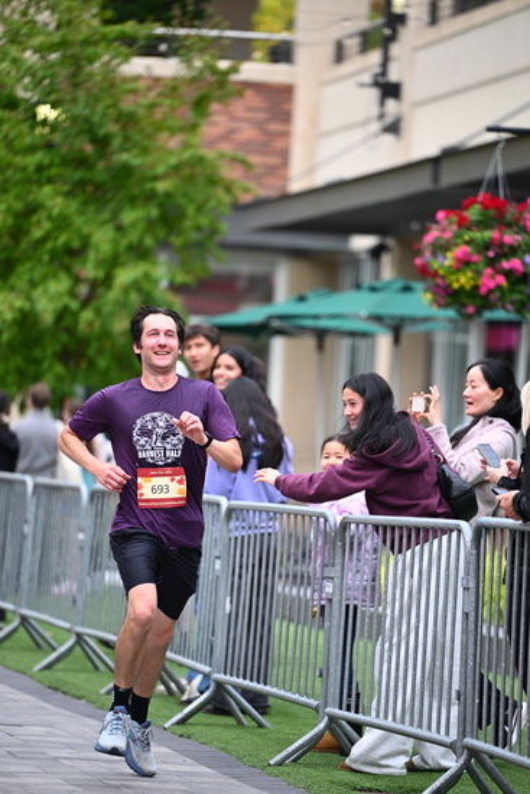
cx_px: 265
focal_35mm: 200
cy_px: 397
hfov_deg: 6.9
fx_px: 4414
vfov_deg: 10.3
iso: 1000
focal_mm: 200
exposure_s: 1/2000
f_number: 2.8
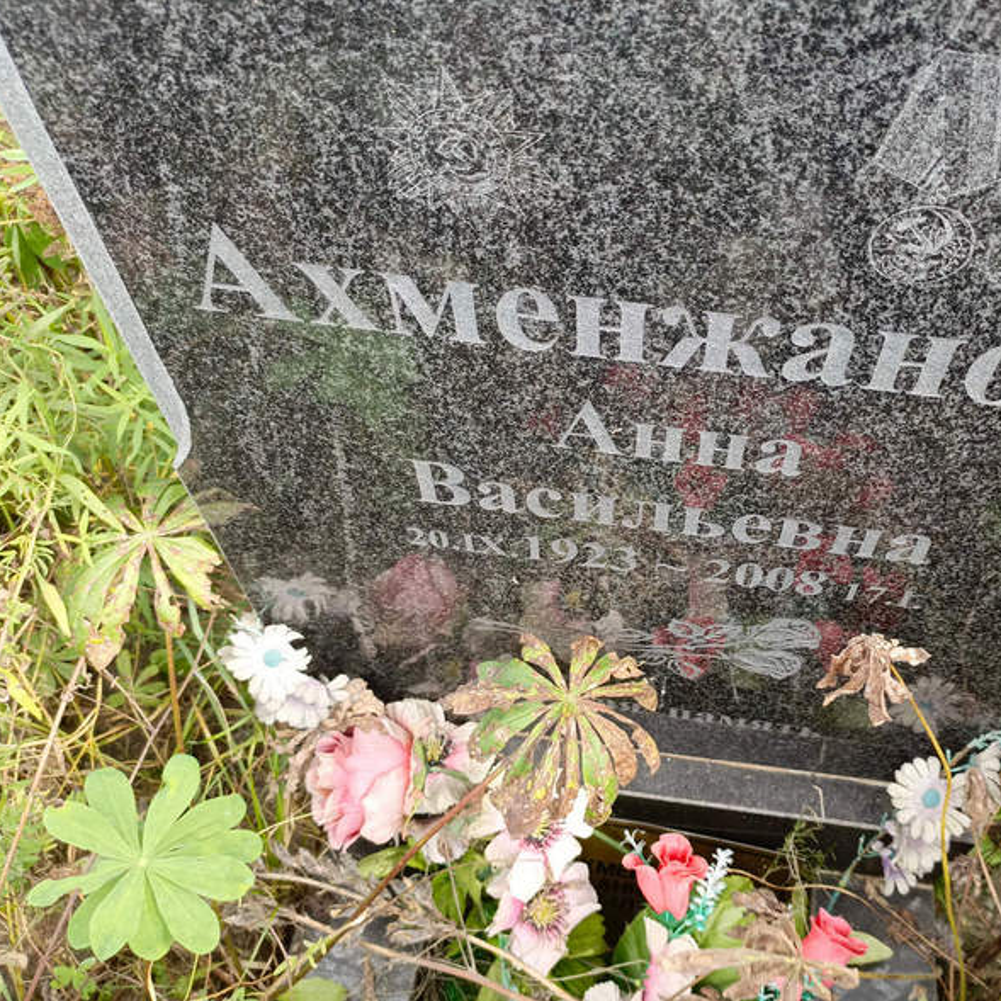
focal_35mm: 30
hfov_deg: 53.4
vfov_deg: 54.0
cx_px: 632
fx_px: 981
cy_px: 506
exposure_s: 1/100
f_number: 1.69
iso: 171
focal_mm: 4.76
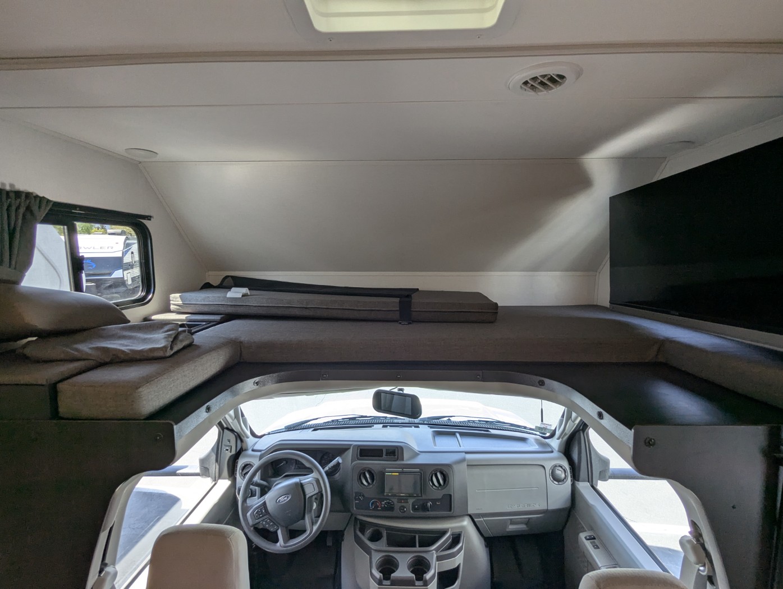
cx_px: 392
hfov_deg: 94.4
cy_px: 294
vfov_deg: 78.2
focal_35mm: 16
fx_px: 362
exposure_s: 1/113
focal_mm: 2.35
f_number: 2.2
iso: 56
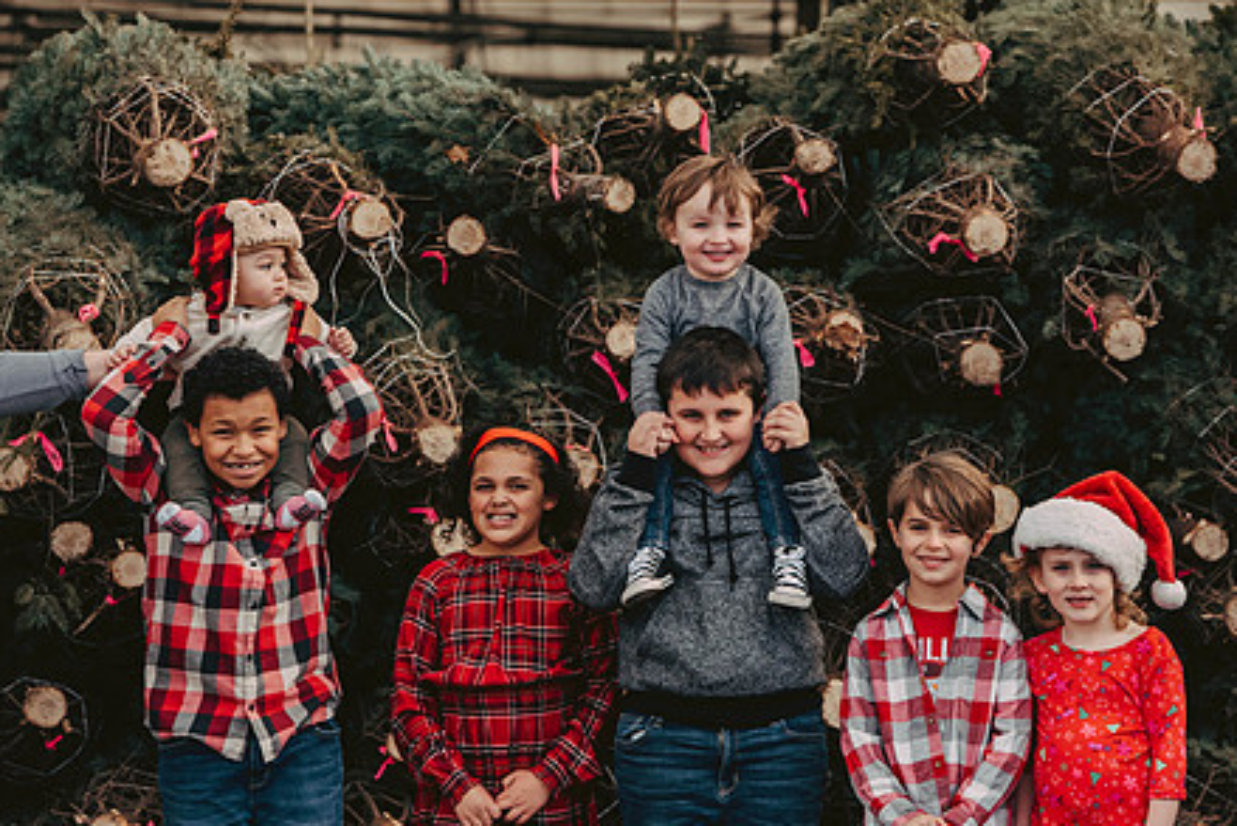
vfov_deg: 6.7
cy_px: 514
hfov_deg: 10.0
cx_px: 719
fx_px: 7046
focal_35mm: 205
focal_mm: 155
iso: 800
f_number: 4.5
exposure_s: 1/800
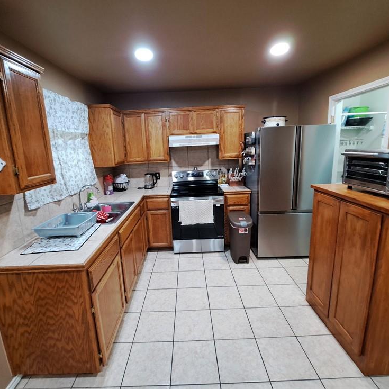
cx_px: 184
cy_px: 186
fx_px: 203
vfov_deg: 87.4
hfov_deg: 87.3
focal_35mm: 16
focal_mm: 1.74
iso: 250
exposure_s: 1/24
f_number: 2.2
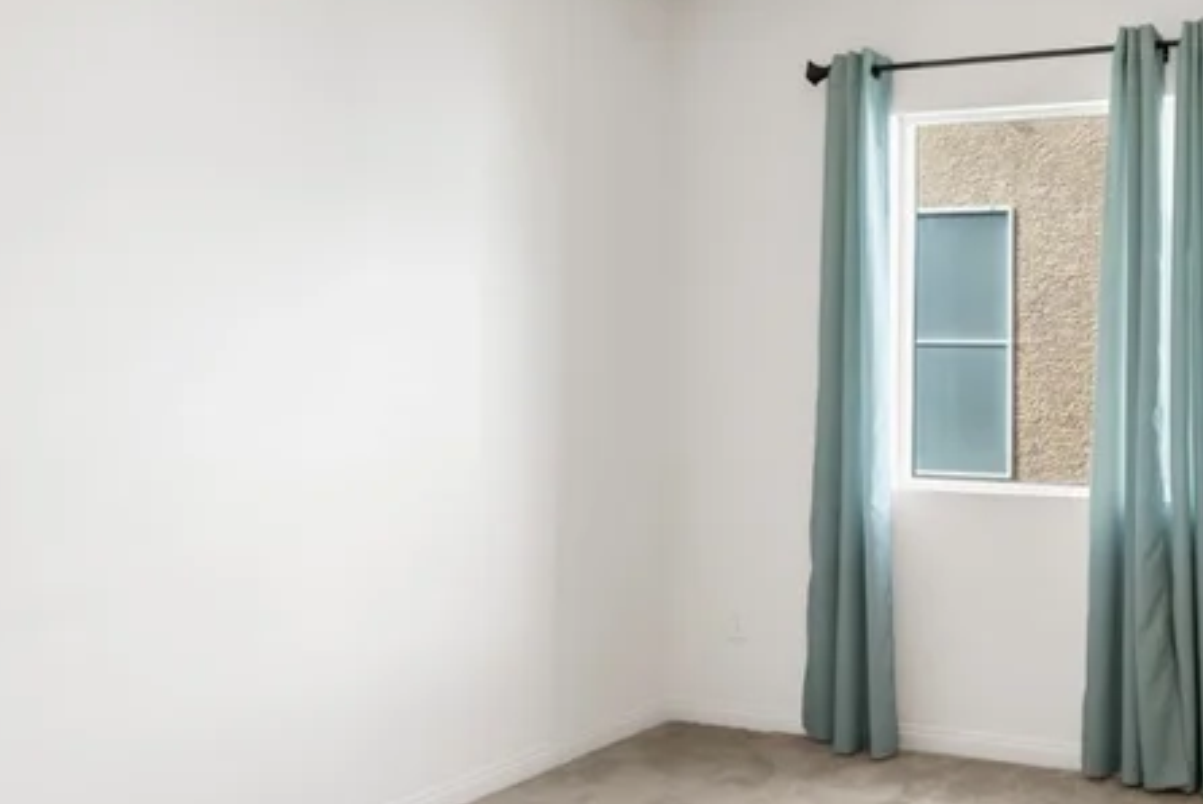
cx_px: 1079
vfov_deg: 34.2
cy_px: 344
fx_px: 1304
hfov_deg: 45.0
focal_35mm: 39
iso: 400
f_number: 8
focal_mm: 17
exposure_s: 1/1.25
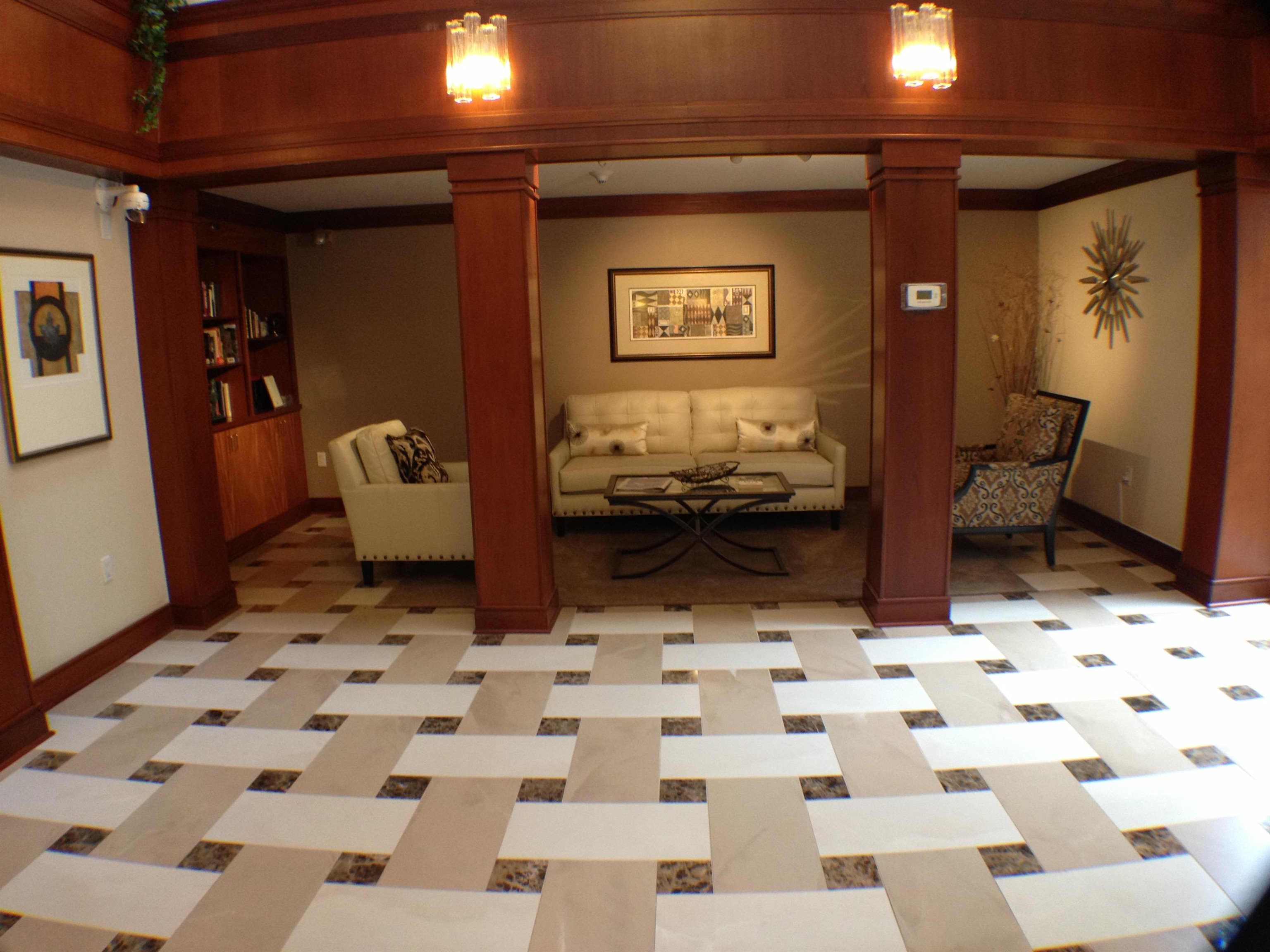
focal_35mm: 35
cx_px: 635
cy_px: 476
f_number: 2.4
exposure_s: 1/20
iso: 125
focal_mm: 4.28
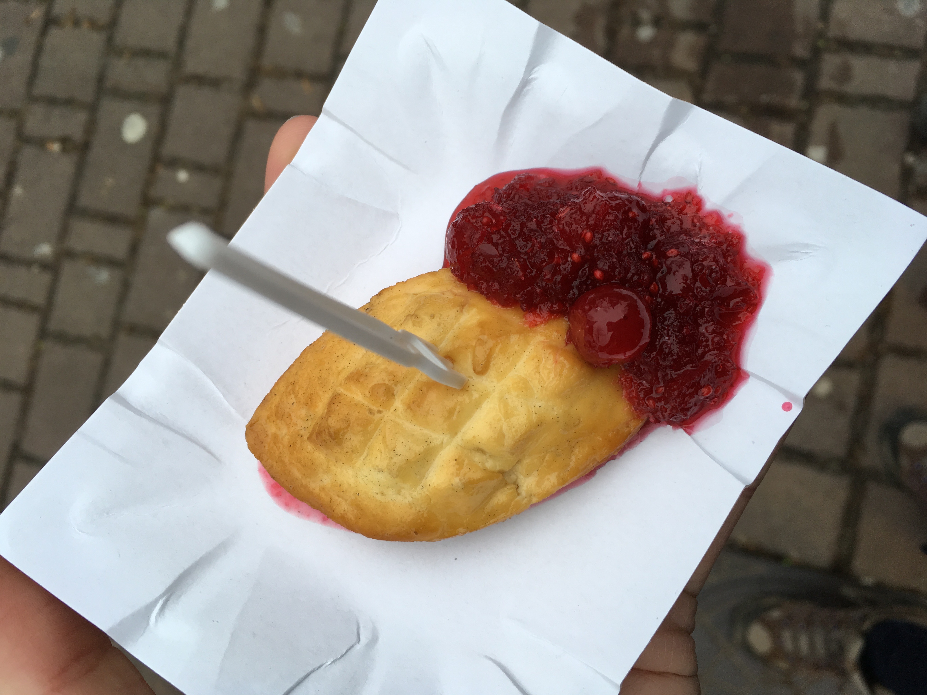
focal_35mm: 29
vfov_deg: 48.2
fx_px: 777
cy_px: 348
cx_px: 464
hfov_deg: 61.7
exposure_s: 1/100
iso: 32
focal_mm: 4.15
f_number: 2.2
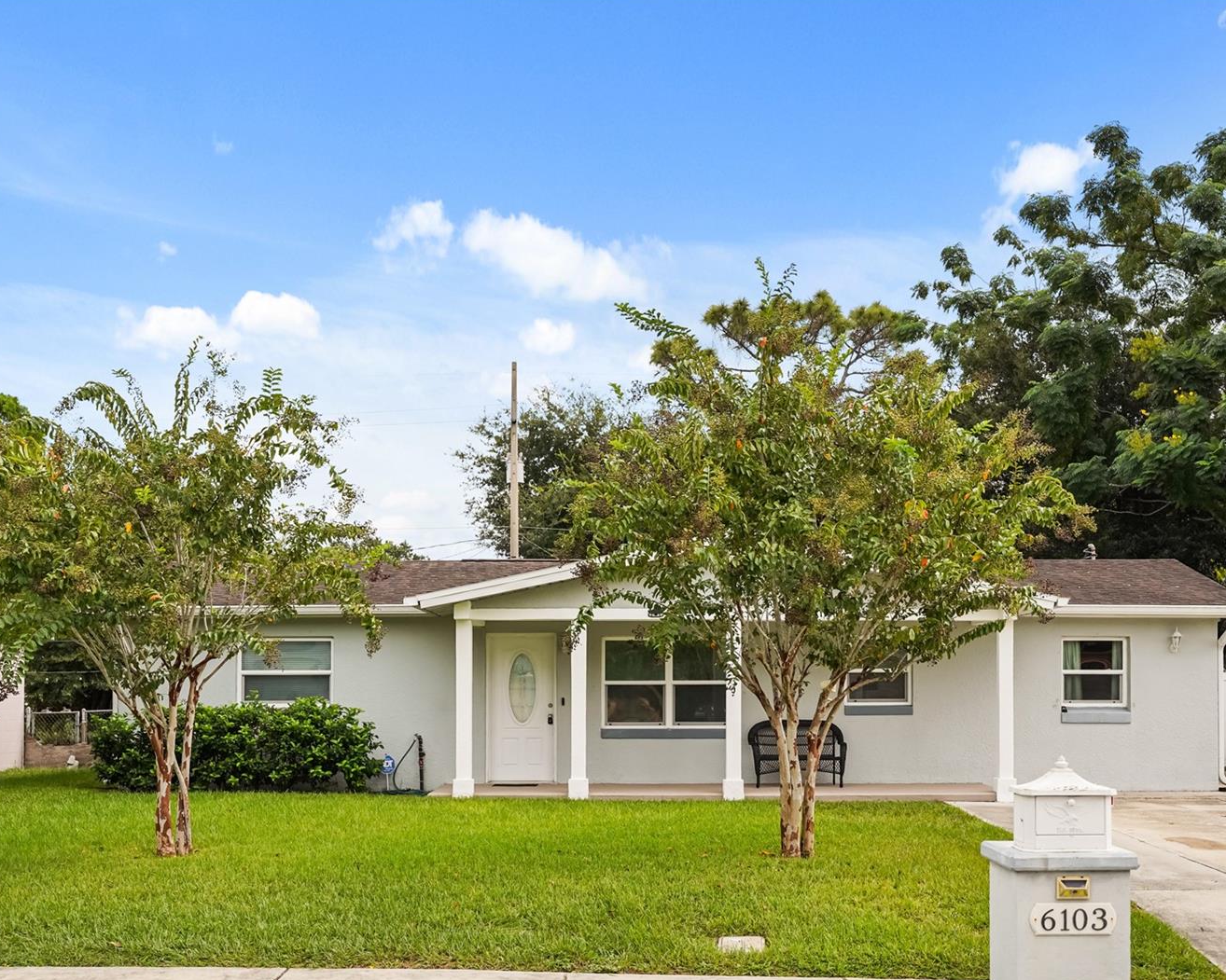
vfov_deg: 37.3
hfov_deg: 45.8
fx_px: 1451
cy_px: 489
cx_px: 659
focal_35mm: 40
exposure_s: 1/1600
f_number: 4
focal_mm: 35
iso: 320
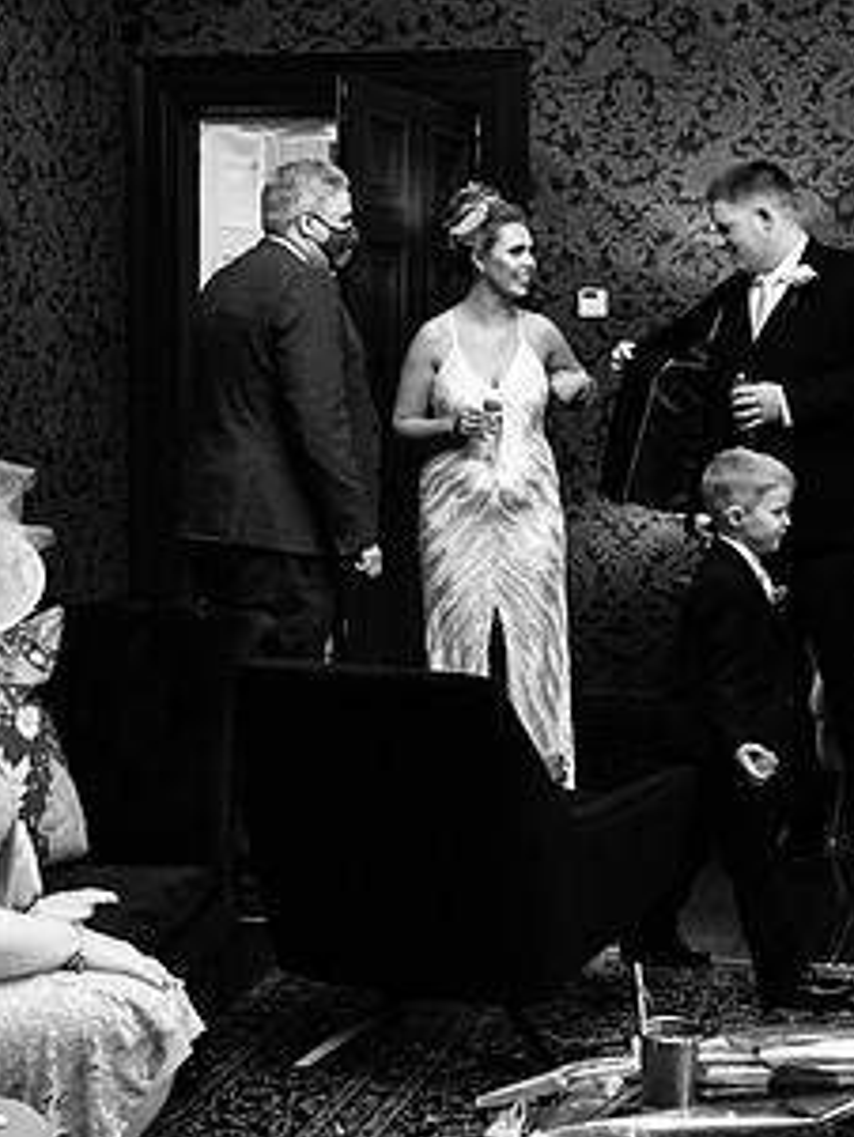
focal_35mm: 57
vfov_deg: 33.7
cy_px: 471
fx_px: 1874
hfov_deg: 25.5
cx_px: 611
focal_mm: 16
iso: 3200
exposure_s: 1/160
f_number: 2.8
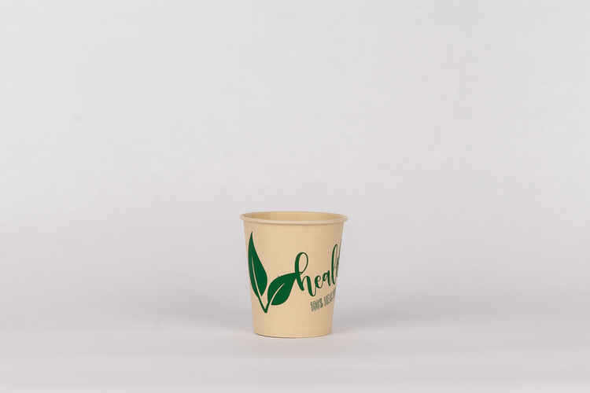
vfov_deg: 13.0
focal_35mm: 105
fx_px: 1721
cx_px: 295
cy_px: 196
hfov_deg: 19.5
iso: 320
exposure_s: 1/100
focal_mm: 70
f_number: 10
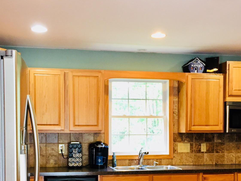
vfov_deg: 27.1
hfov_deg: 36.2
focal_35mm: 53
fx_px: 369
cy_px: 139
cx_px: 120
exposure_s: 1/30
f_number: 2.2
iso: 80
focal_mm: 4.15
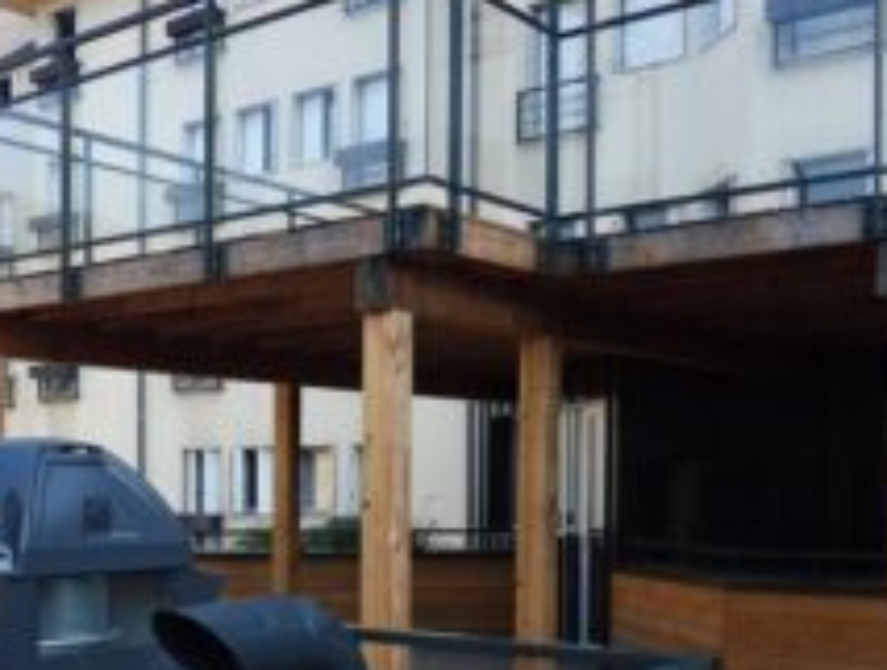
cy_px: 543
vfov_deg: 30.2
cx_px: 150
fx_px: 1208
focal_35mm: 47
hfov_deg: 38.5
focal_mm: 4.3
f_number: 3.3
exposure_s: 1/320
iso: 100
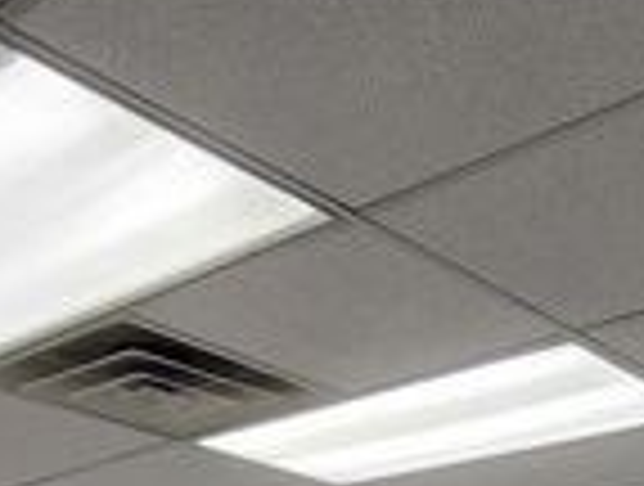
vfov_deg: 18.2
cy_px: 940
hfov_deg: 33.0
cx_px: 387
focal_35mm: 58
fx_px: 1082
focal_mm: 2.2
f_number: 2.2
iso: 160
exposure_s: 1/60
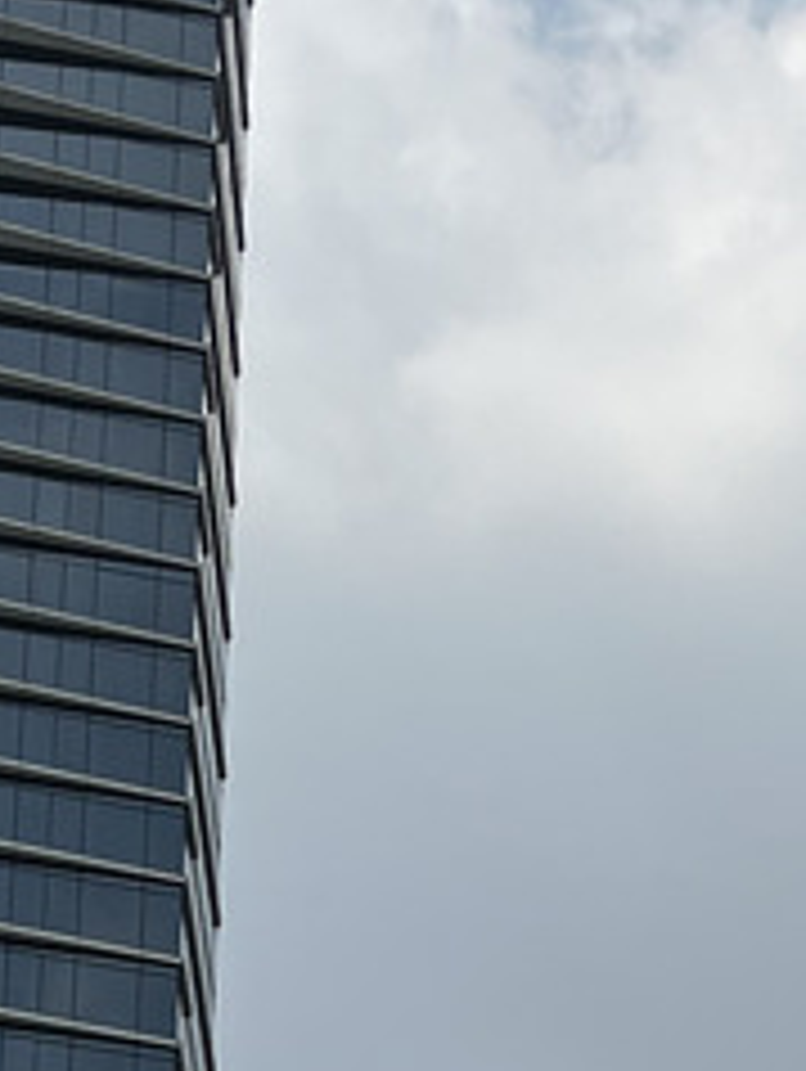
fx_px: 4060
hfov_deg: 11.3
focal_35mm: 131
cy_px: 1220
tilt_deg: +27.7
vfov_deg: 14.6
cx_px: 459
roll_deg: -0.3
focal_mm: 5.7
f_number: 1.5
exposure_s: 1/7463
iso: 50
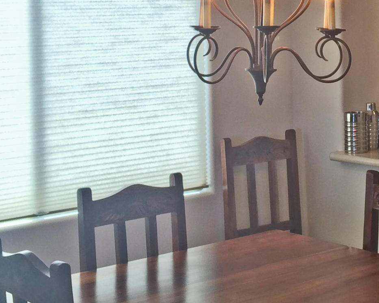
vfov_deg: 16.7
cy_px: 32
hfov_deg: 20.8
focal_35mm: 91
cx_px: 304
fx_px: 1021
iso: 40
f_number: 2.2
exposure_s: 1/60
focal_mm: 4.15
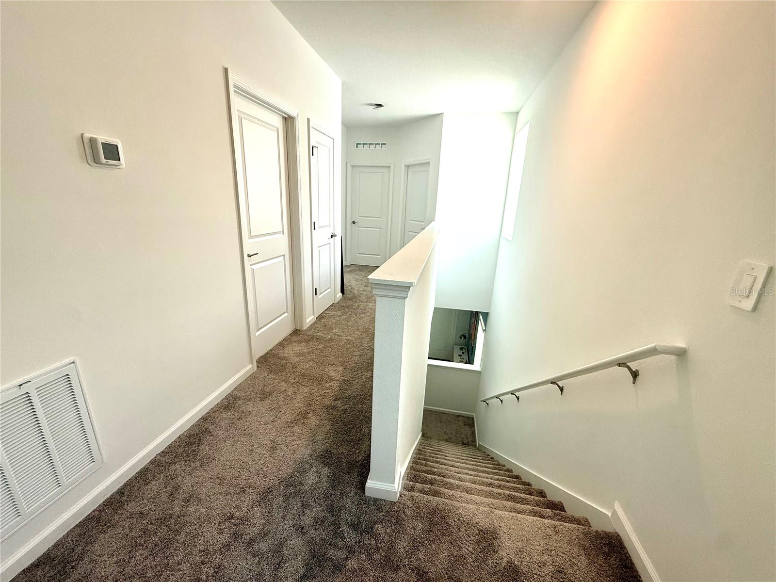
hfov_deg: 102.1
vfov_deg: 85.7
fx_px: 314
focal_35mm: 14
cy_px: 291
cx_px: 388
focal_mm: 2.22
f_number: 2.2
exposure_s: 1/120
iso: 125
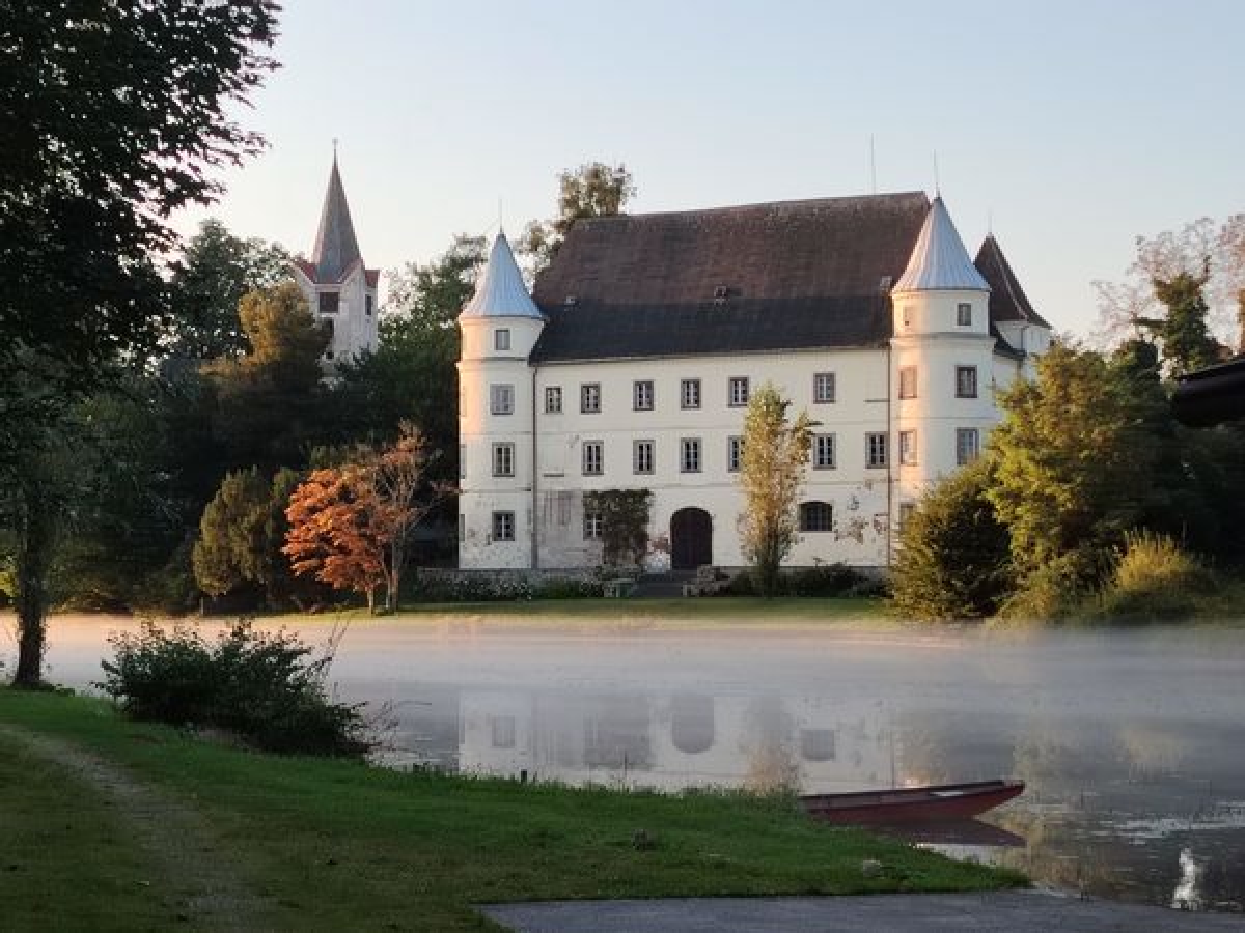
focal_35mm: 66
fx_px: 2374
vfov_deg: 22.3
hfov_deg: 29.4
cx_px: 622
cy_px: 466
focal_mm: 5.25
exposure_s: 1/280
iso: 100
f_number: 1.75
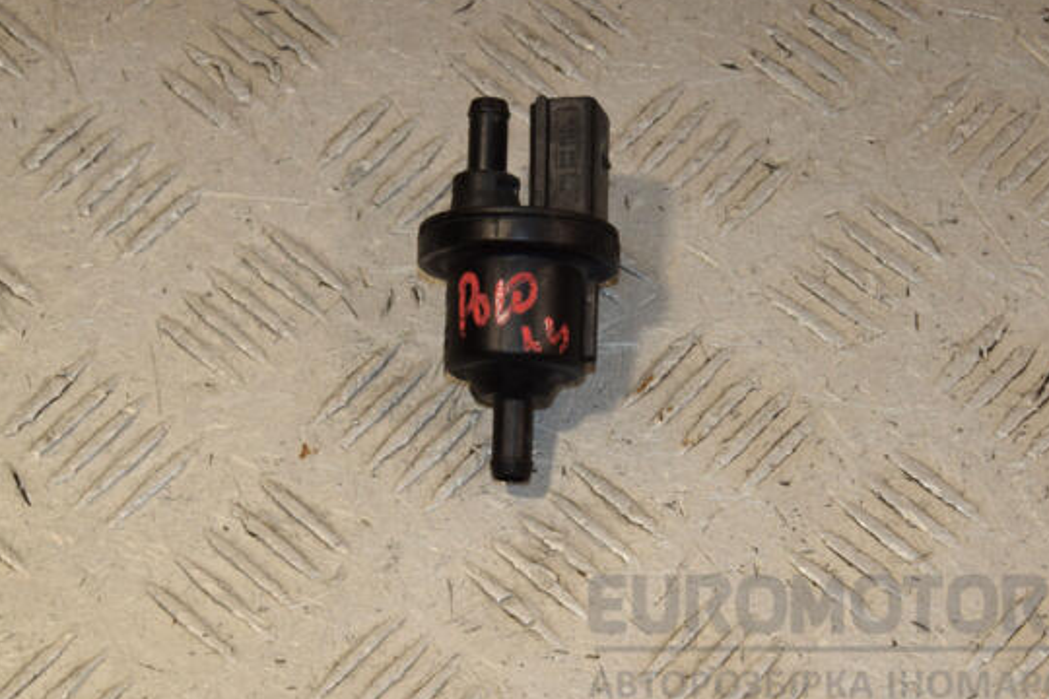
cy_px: 346
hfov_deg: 18.6
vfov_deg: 12.5
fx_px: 3205
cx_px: 552
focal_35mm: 110
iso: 800
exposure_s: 1/200
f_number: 11
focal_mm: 66
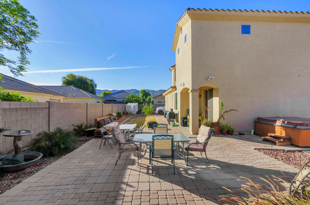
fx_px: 129
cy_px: 102
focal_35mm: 15
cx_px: 155
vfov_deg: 77.1
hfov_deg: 100.5
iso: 400
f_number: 10
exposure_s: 1/400
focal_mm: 10
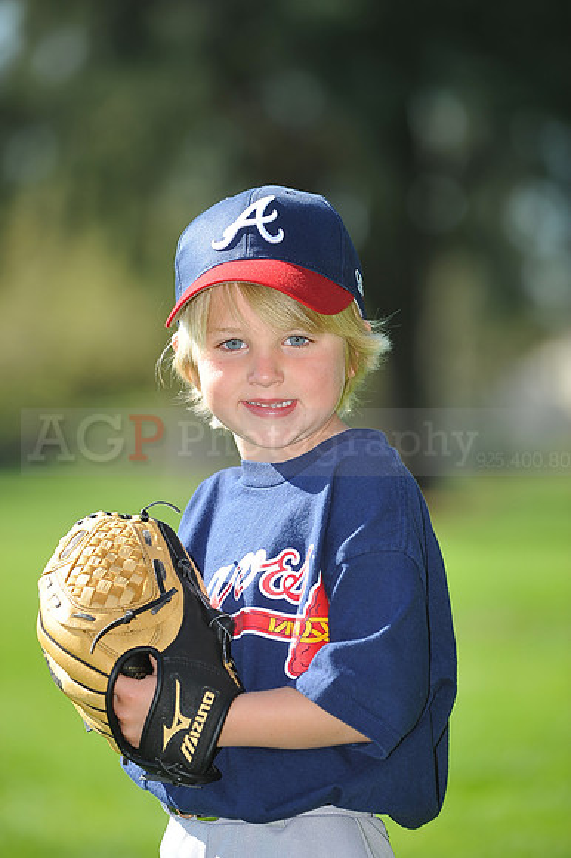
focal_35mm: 200
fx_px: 4764
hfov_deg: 6.9
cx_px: 286
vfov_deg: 10.3
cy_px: 429
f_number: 4.5
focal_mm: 200
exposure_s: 1/640
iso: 200
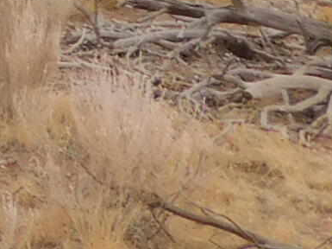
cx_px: -887
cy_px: -569
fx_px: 2242
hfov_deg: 6.9
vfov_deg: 5.8
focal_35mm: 234
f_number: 3.2
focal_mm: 5.3
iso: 125
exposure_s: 1/500
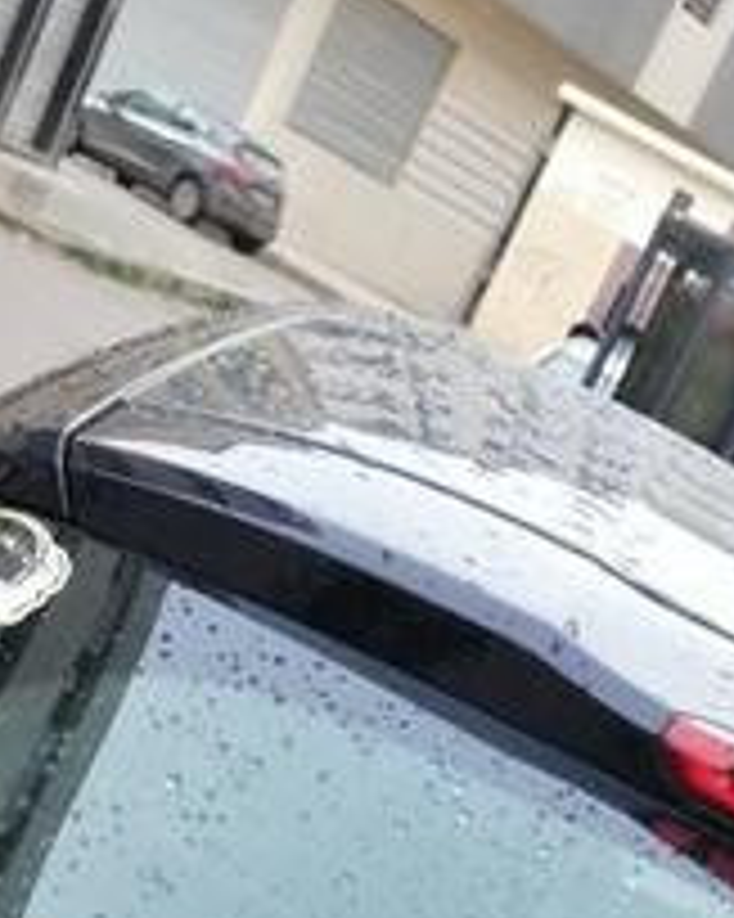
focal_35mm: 108
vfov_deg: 14.8
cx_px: 374
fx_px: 2935
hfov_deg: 14.3
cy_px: 1789
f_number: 1.8
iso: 50
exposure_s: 1/348
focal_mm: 3.95
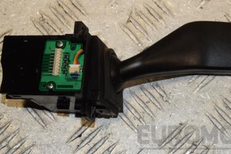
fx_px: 764
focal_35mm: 119
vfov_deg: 11.5
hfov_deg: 17.2
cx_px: 126
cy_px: 53
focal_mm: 50
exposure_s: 1/200
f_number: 10
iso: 800
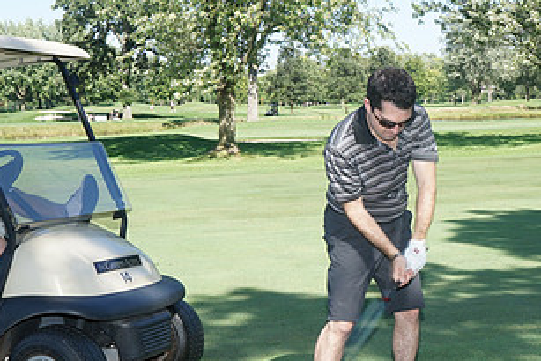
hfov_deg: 28.6
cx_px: 377
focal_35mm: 70
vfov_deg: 19.3
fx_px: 1052
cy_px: 286
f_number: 11
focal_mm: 37
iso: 400
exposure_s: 1/200
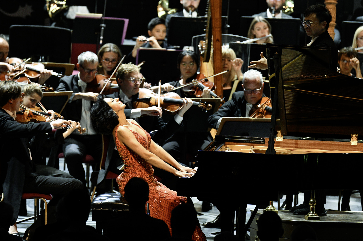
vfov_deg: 3.1
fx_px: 4536
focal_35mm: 450
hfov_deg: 4.6
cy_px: 120
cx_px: 182
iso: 2500
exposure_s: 1/250
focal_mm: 300
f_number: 3.5
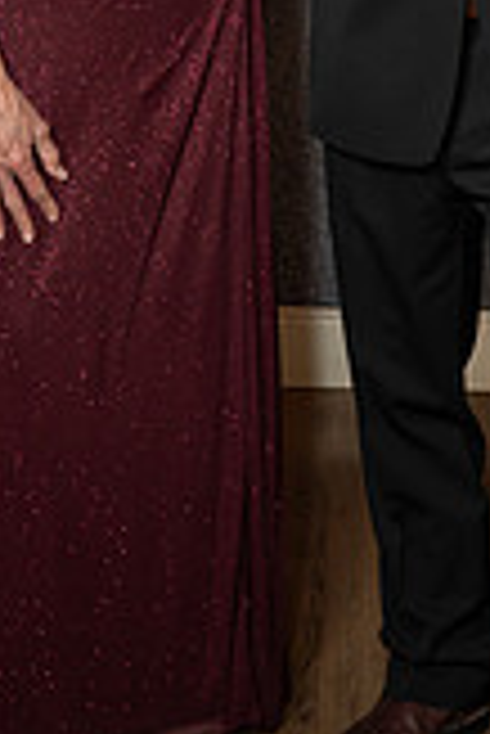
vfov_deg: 18.8
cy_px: -86
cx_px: 301
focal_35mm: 104
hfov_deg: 13.2
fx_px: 2119
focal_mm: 37.7
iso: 1000
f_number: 2.8
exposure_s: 1/160
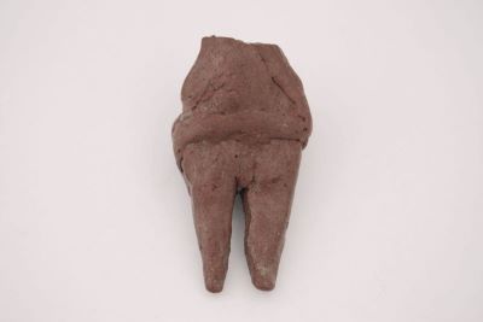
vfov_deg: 16.6
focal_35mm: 82
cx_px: 242
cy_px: 161
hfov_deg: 24.6
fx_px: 1107
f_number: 5.6
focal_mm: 55
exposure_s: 1/2
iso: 200
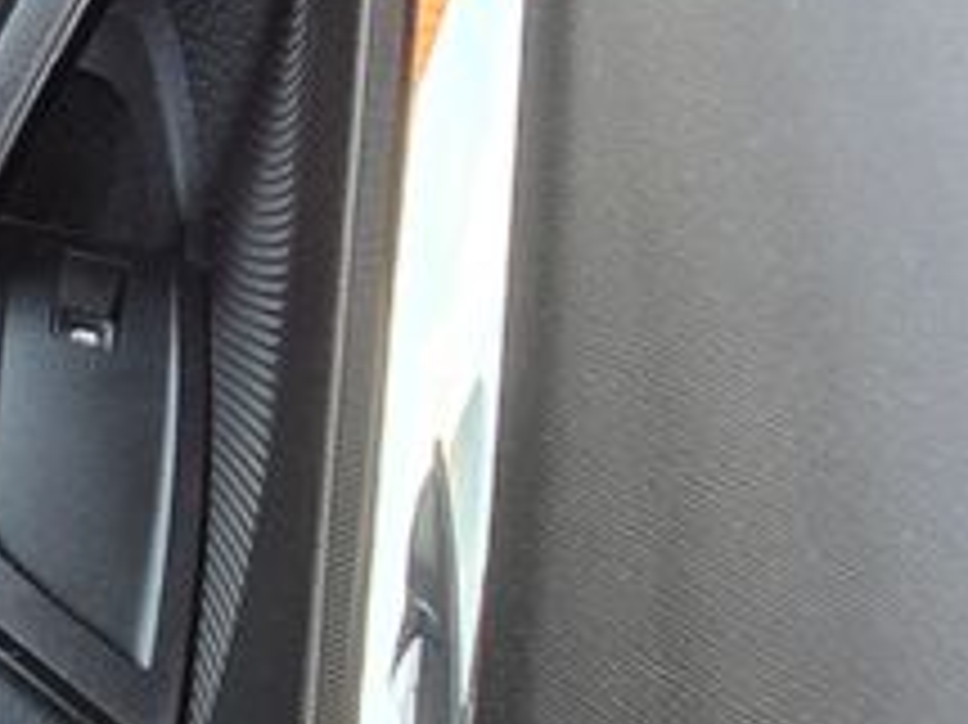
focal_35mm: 62
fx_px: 1733
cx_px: -1153
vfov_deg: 23.1
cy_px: 81
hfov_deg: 17.1
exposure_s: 1/50
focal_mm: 2.2
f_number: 2.2
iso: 320
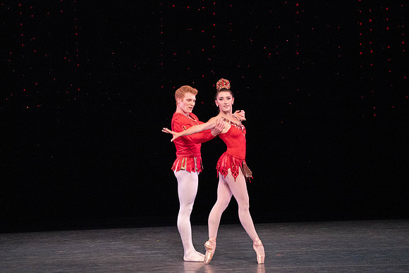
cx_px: 204
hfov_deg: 5.4
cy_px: 136
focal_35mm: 385
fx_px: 4375
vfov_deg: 3.6
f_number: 11
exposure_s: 1/500
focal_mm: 385
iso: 16000
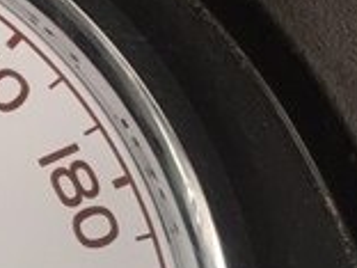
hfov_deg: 13.9
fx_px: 1269
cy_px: 317
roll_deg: +0.4
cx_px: -318
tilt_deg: -21.2
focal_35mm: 123
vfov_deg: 11.8
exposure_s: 1/100
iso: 50
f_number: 2.2
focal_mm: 4.15
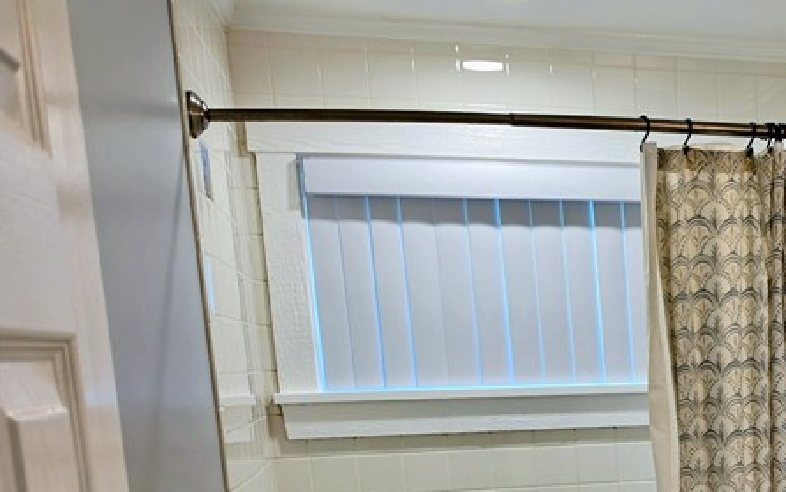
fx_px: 1200
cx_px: 897
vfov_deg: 21.6
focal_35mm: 56
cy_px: 584
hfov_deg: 31.5
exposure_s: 1/120
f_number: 1.4
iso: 25
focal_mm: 6.5
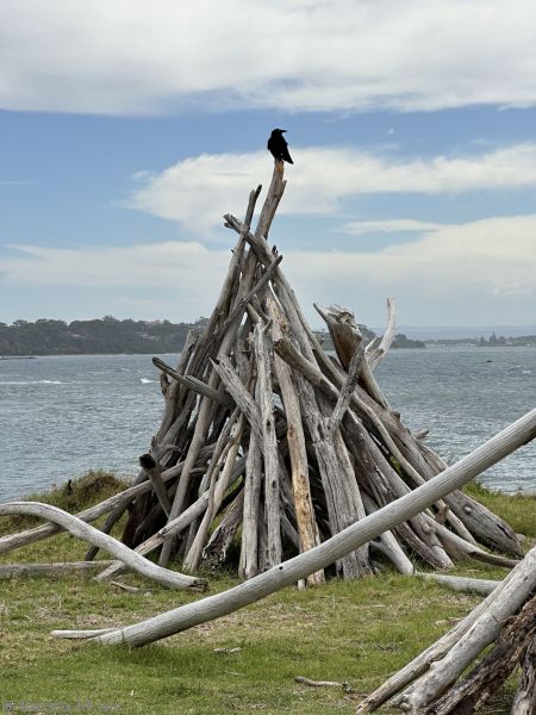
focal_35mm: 77
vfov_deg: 25.3
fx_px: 1590
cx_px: 268
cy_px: 358
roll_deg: -0.2
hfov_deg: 19.1
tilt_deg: -0.2
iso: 32
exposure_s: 1/1043
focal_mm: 9
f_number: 2.8
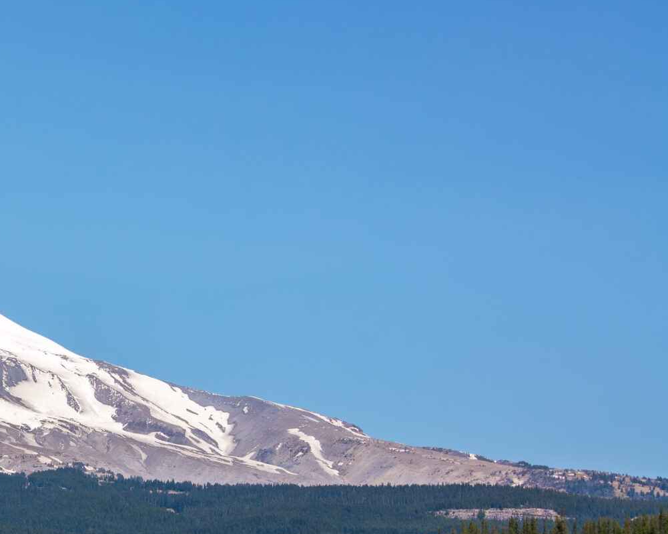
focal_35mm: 120
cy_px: 426
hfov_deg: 15.3
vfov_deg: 12.8
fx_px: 2373
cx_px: -182
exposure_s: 1/320
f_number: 8
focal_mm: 50
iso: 200
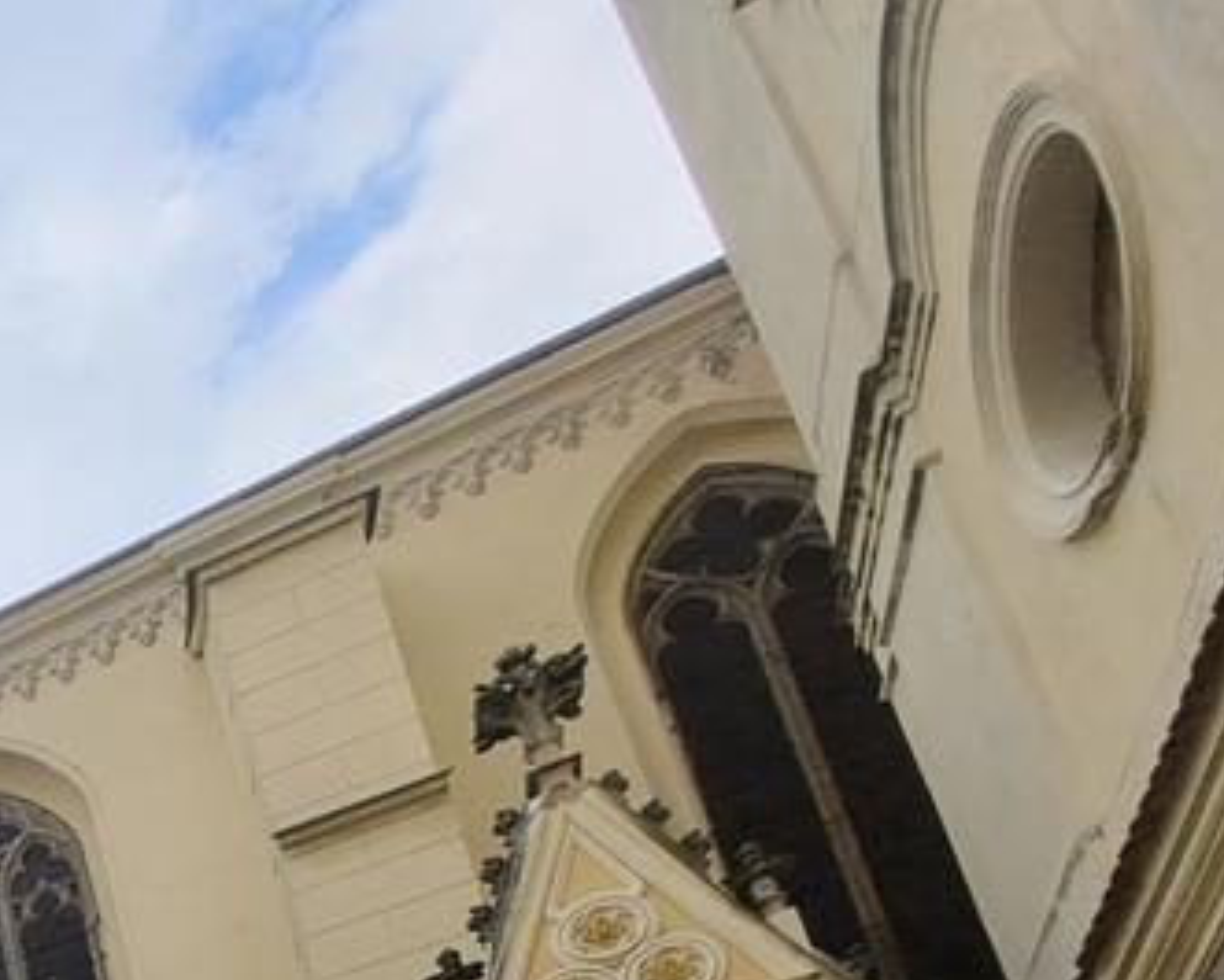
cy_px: 1660
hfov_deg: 24.0
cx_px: -862
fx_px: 1667
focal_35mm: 46
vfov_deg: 22.7
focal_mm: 2.2
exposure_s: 1/1311
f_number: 1.9
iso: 32
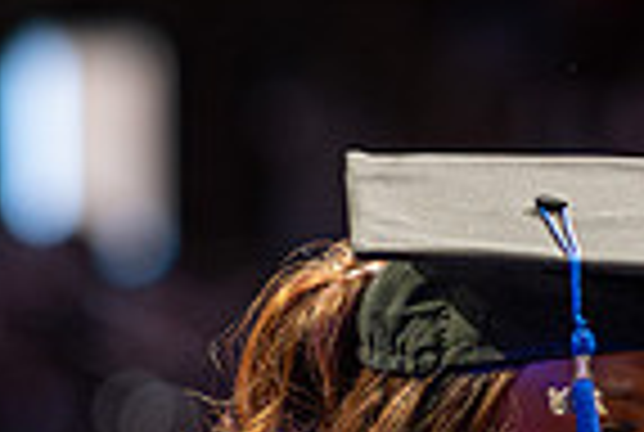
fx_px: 7905
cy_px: 542
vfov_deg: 3.1
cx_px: 540
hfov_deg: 4.7
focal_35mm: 441
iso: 1600
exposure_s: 1/320
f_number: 2
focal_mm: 105
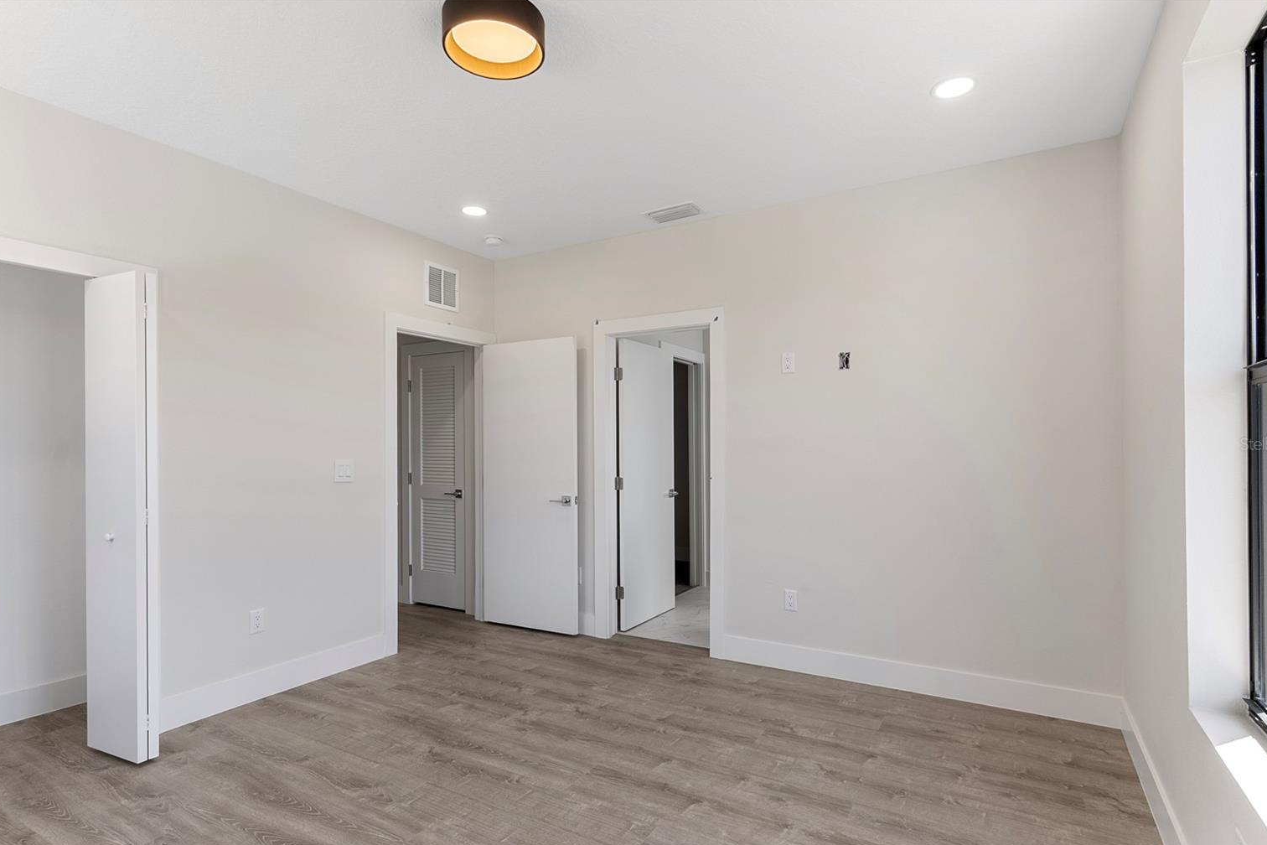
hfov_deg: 90.0
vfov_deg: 67.3
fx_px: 633
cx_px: 644
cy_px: 443
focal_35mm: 18
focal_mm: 17
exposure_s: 1/20
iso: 400
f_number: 8
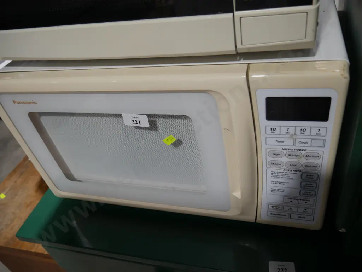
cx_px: 181
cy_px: 136
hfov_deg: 63.4
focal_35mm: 28
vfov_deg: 49.8
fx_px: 293
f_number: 3.5
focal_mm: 14
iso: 200
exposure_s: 1/125
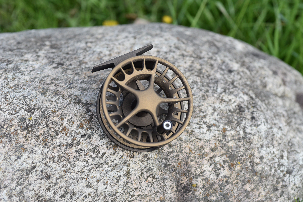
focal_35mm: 60
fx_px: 505
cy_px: 101
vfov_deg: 22.6
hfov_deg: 33.4
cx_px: 152
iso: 200
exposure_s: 1/500
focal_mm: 60
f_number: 5.6
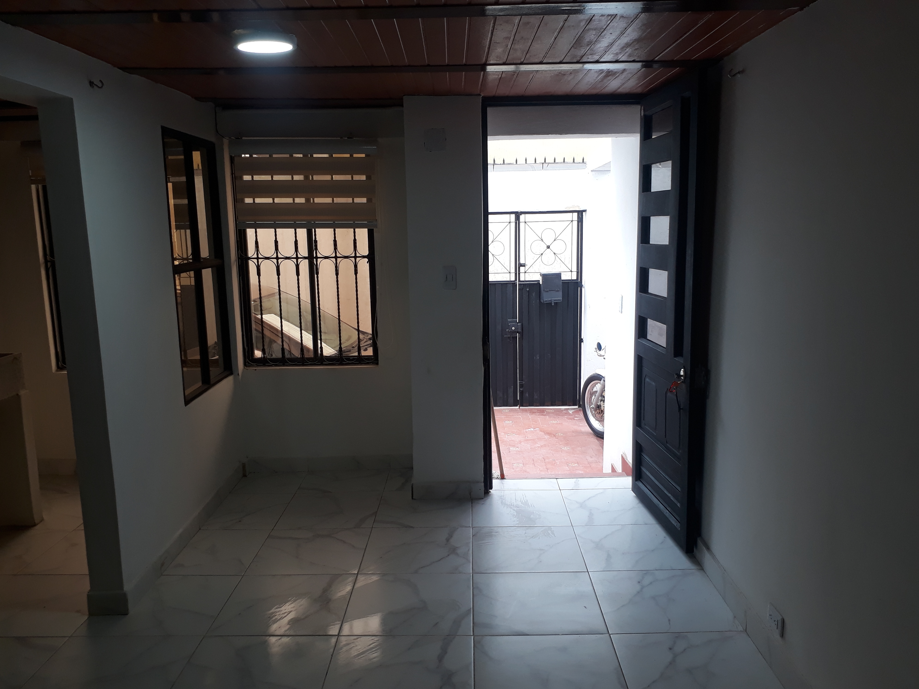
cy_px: 355
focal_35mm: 28
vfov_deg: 49.7
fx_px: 743
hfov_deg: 63.4
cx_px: 465
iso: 50
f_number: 1.9
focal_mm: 3.6
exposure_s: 1/40
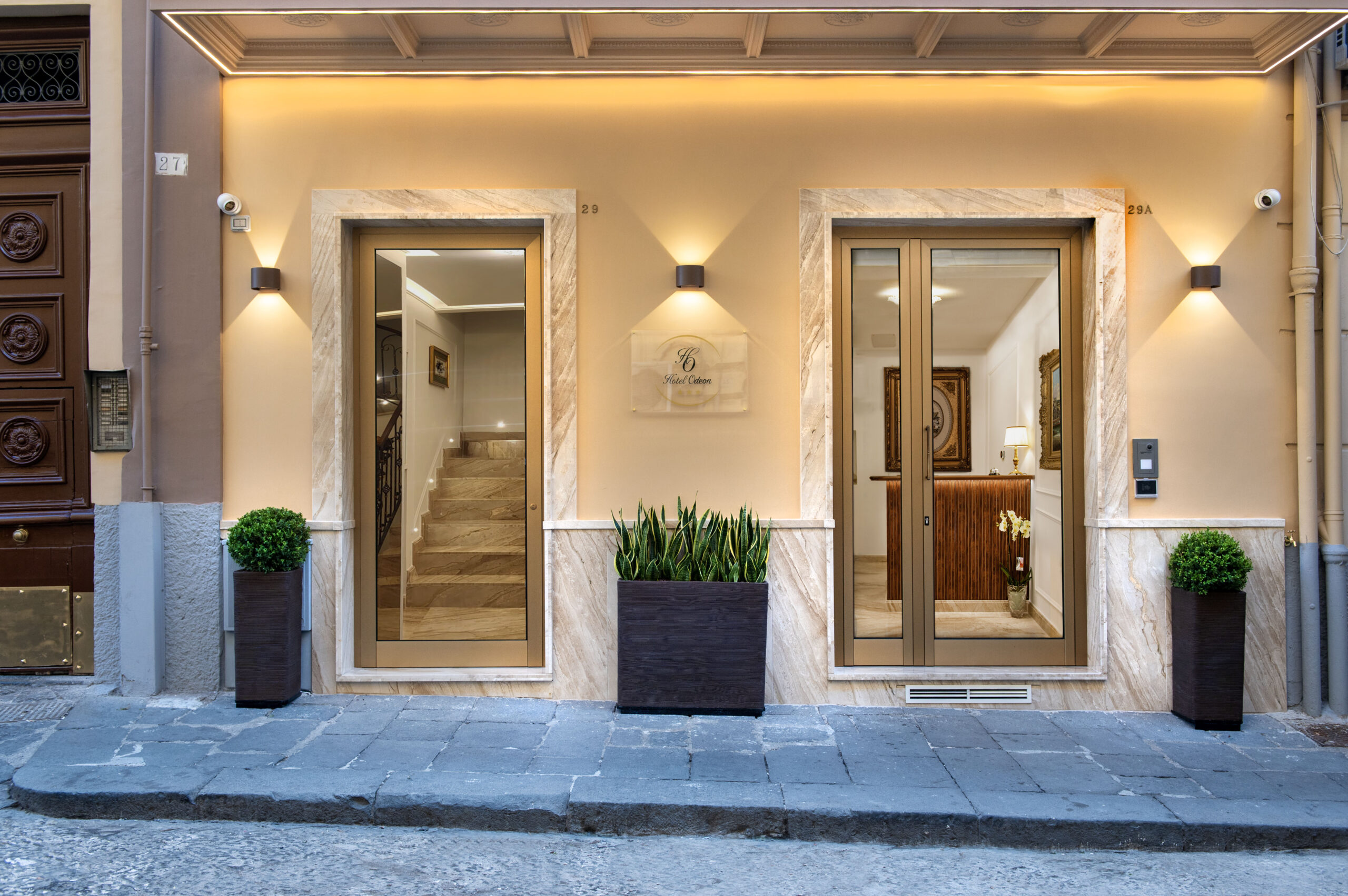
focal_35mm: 32
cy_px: 448
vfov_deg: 41.1
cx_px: 674
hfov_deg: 58.8
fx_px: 1197
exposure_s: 1/250
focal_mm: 32
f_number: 4
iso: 400
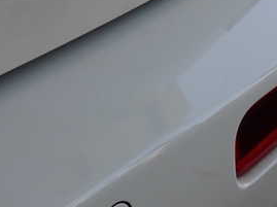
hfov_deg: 28.8
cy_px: 150
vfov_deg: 21.7
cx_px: 191
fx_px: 535
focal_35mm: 67
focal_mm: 5.4
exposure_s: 1/250
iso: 100
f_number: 3.2
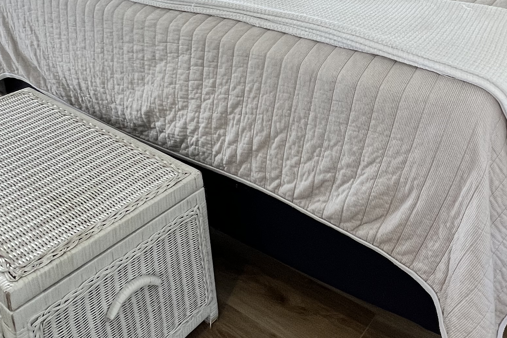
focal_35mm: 35
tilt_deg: -16.4
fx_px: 493
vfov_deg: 34.3
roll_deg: +1.0
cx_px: 355
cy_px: -3
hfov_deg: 52.9
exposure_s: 1/120
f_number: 1.8
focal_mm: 1.57
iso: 100
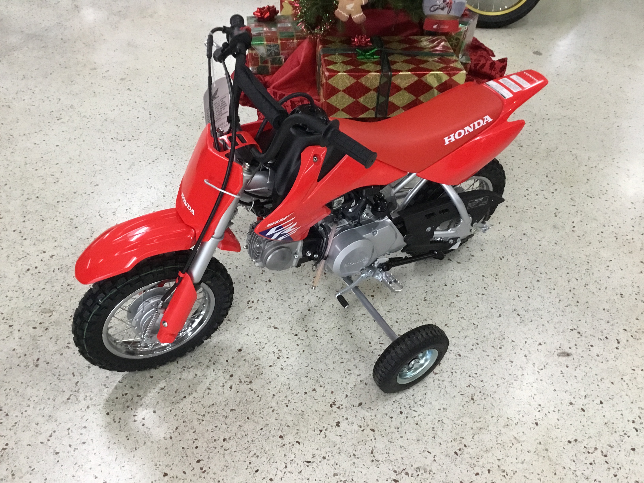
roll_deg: -2.4
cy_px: 242
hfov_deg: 58.4
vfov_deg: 45.4
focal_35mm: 31
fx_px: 577
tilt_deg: -39.1
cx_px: 322
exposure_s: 1/30
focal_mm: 3.3
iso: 200
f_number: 2.4
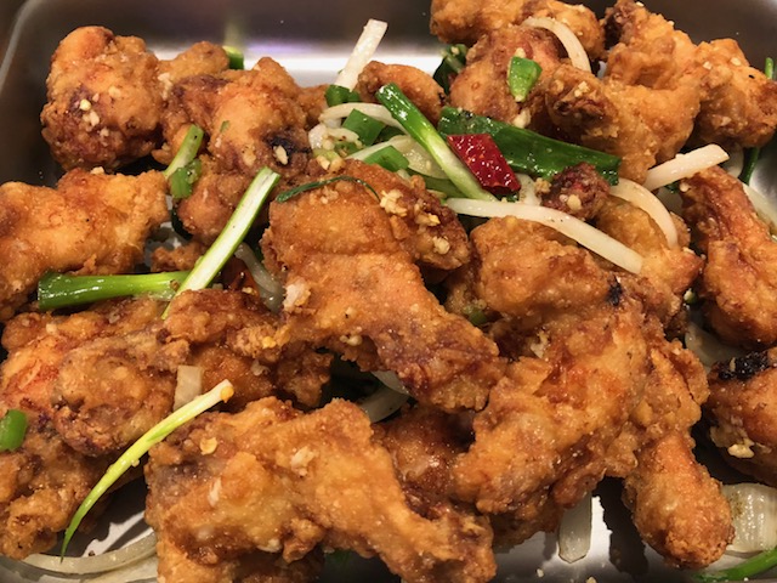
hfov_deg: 63.4
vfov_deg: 49.7
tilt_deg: -56.5
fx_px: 628
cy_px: 292
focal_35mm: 28
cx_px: 388
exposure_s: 1/15
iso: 100
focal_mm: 3.99
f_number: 1.8
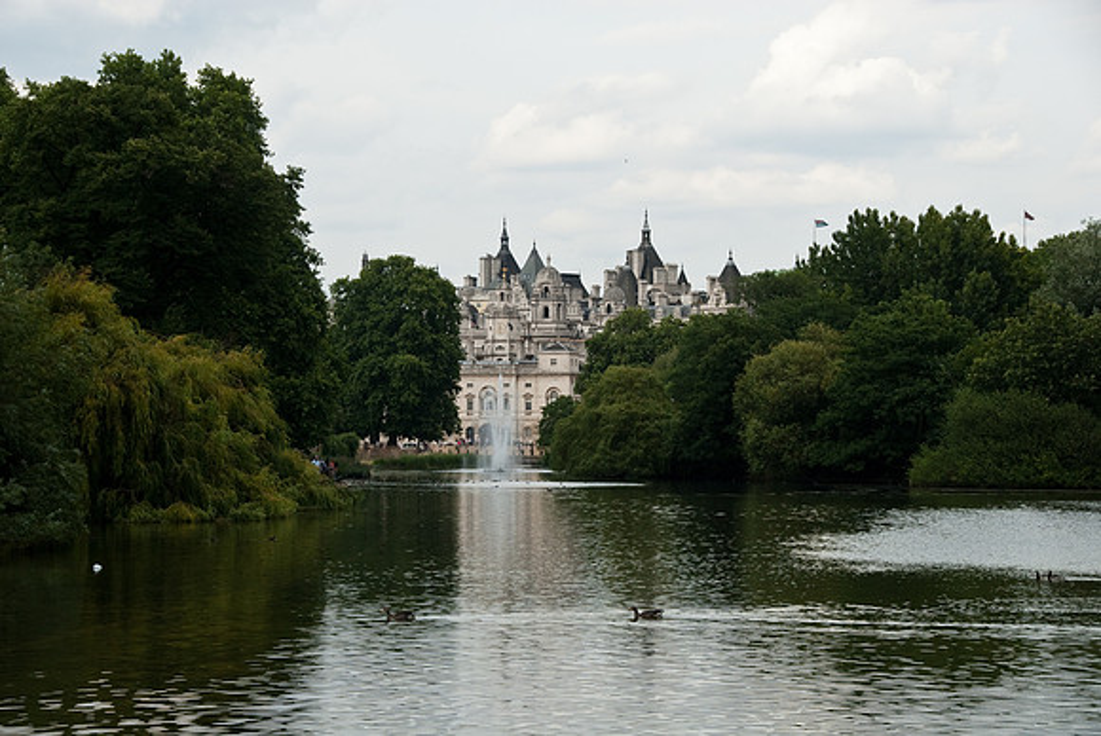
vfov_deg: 13.1
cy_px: 368
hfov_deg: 19.4
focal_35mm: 105
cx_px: 550
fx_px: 3214
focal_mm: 70
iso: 200
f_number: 8
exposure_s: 1/250
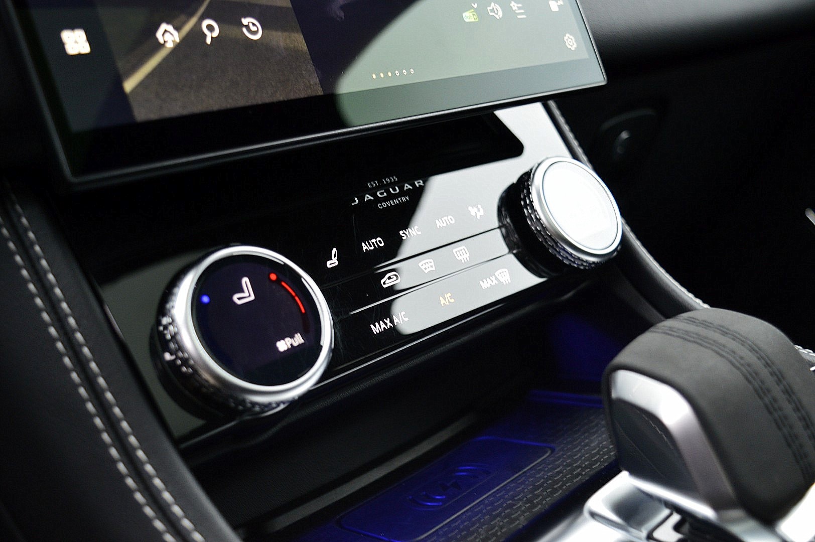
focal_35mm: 39
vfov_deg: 34.2
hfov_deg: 49.6
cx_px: 408
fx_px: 882
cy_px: 271
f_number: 4
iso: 800
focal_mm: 26
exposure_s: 1/25
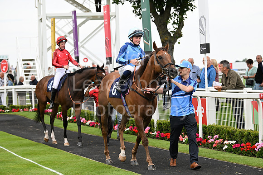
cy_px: 88
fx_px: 877
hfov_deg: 17.1
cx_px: 132
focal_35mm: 120
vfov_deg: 11.4
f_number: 4.5
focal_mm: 120
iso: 800
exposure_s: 1/500
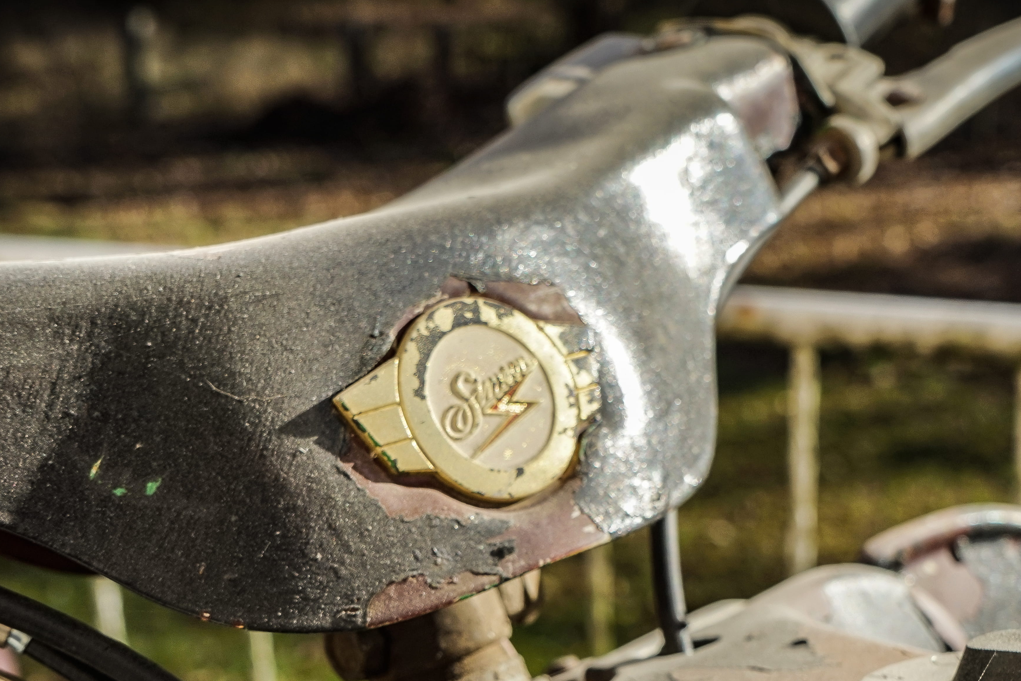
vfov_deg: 24.4
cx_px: 621
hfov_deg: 36.1
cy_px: 509
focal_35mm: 55
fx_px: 1560
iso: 100
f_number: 8
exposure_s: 1/250
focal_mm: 32
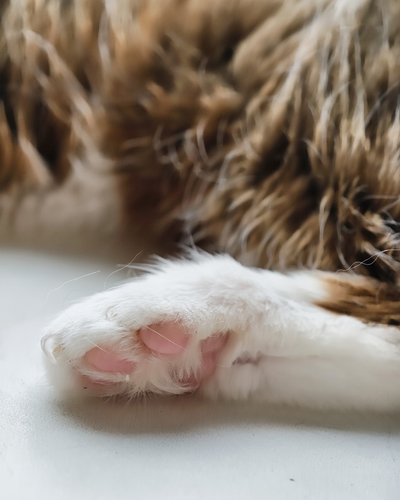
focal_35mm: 89
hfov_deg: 17.3
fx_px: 1317
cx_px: 199
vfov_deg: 21.5
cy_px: 254
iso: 313
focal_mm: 22.48
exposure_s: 1/100
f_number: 2.67
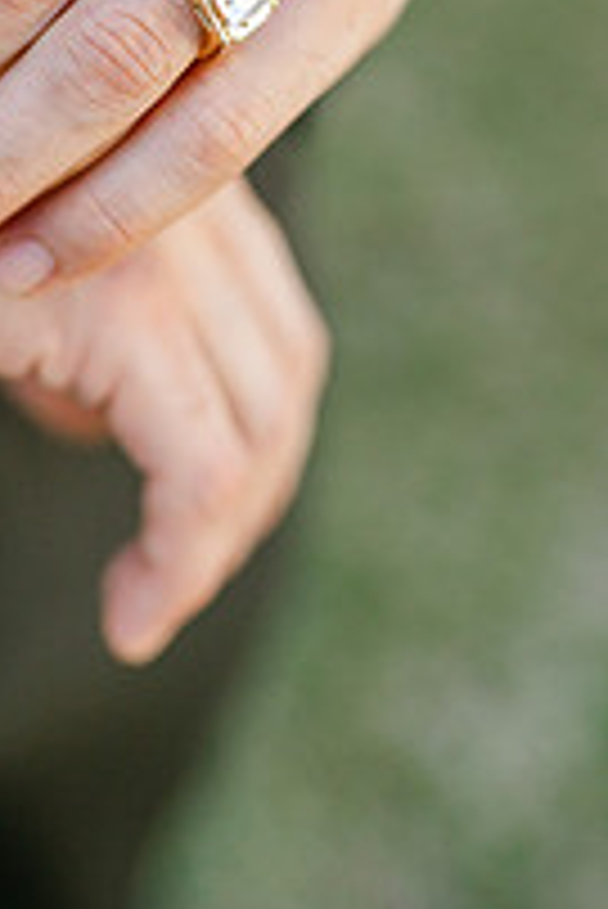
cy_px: 54
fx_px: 1972
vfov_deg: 25.0
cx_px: -63
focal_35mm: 78
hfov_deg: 17.0
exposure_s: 1/5000
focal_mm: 35
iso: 400
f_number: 2
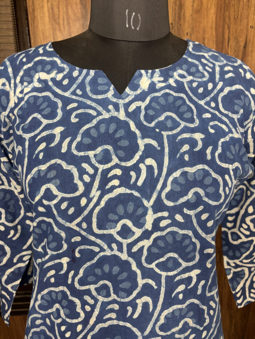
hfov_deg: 53.1
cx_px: 128
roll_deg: +0.7
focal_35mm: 26
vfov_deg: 67.3
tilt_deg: -16.8
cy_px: 170
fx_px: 255
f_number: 1.6
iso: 80
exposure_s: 1/50
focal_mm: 5.96
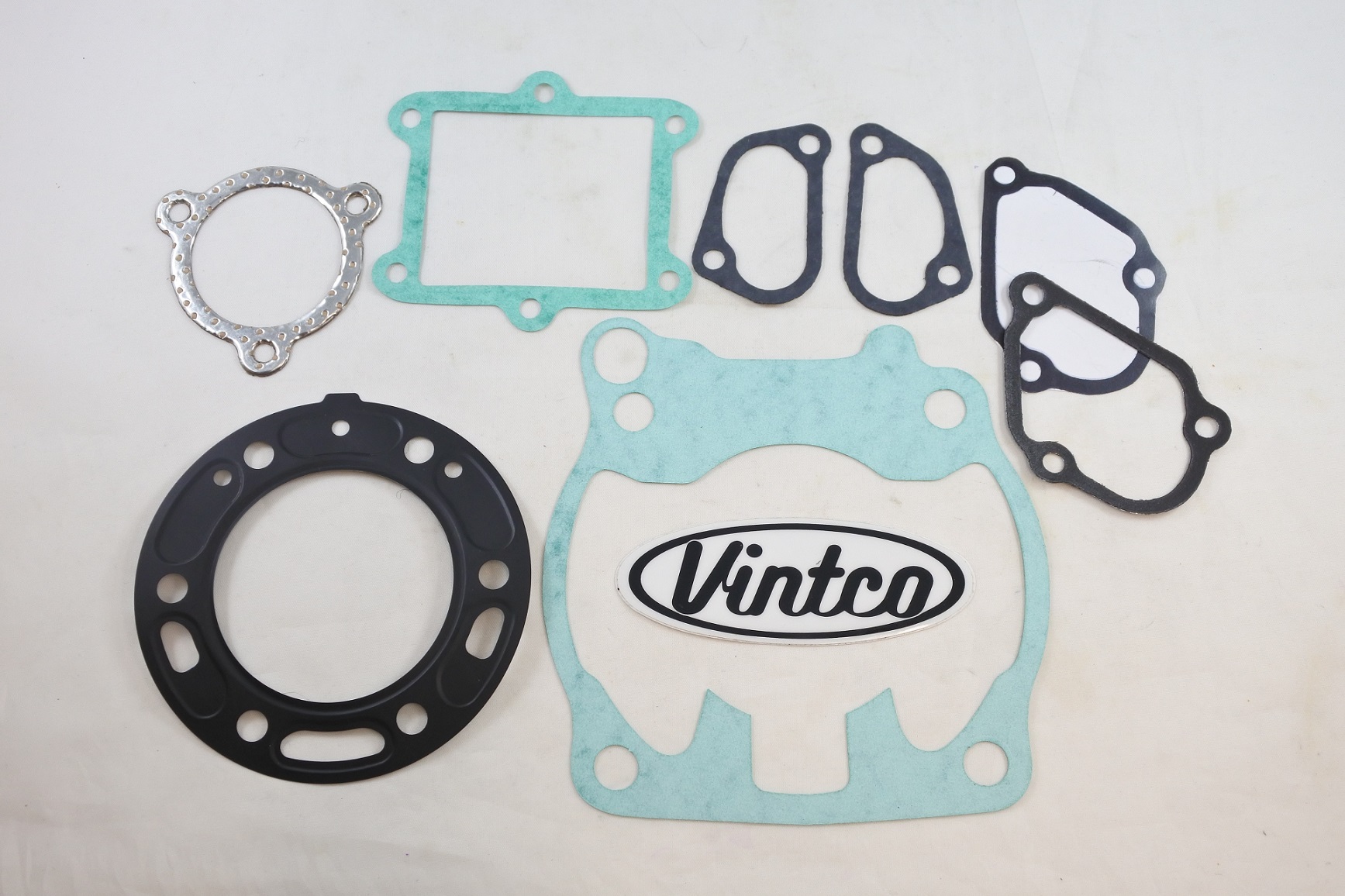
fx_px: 1494
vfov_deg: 33.4
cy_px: 448
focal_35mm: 40
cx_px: 672
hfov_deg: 48.5
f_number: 4.2
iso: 400
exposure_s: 1/125
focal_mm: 15
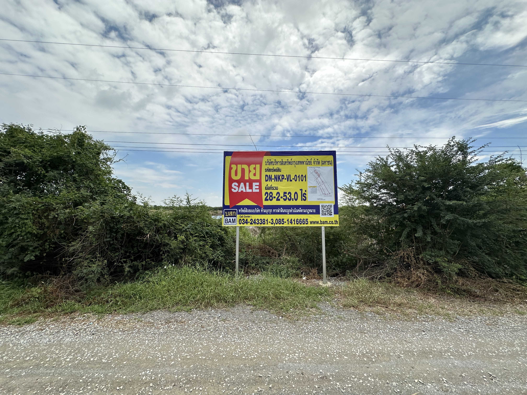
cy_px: 198
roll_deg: -0.4
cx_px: 264
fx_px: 213
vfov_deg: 85.7
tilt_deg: +4.7
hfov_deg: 102.1
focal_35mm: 14
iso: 50
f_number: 2.2
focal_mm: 2.22
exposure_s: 1/2564
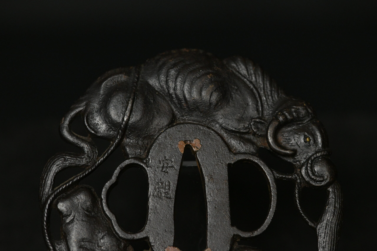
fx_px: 1100
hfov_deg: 19.5
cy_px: 126
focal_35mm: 105
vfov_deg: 13.0
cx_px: 188
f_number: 9
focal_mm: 105
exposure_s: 1/125
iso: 4000
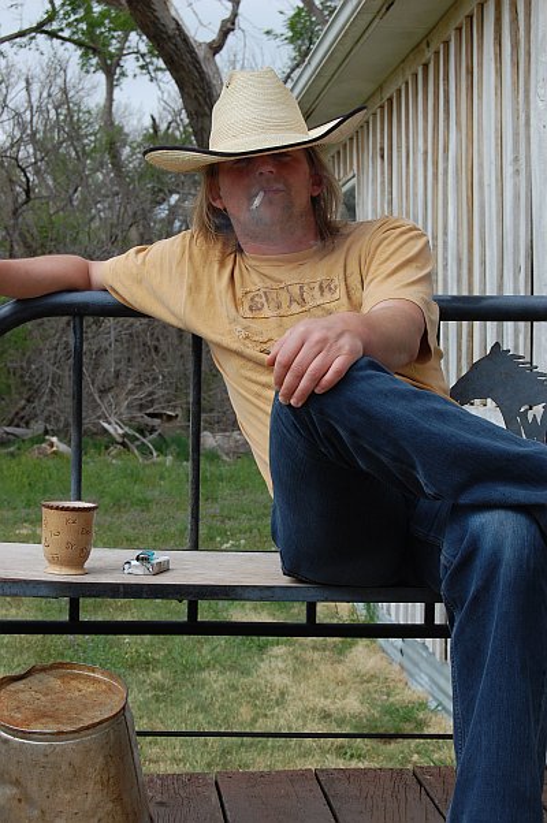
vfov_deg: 26.0
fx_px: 1782
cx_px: 274
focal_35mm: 78
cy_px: 412
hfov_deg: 17.5
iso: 200
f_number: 8
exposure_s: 1/250
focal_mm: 52
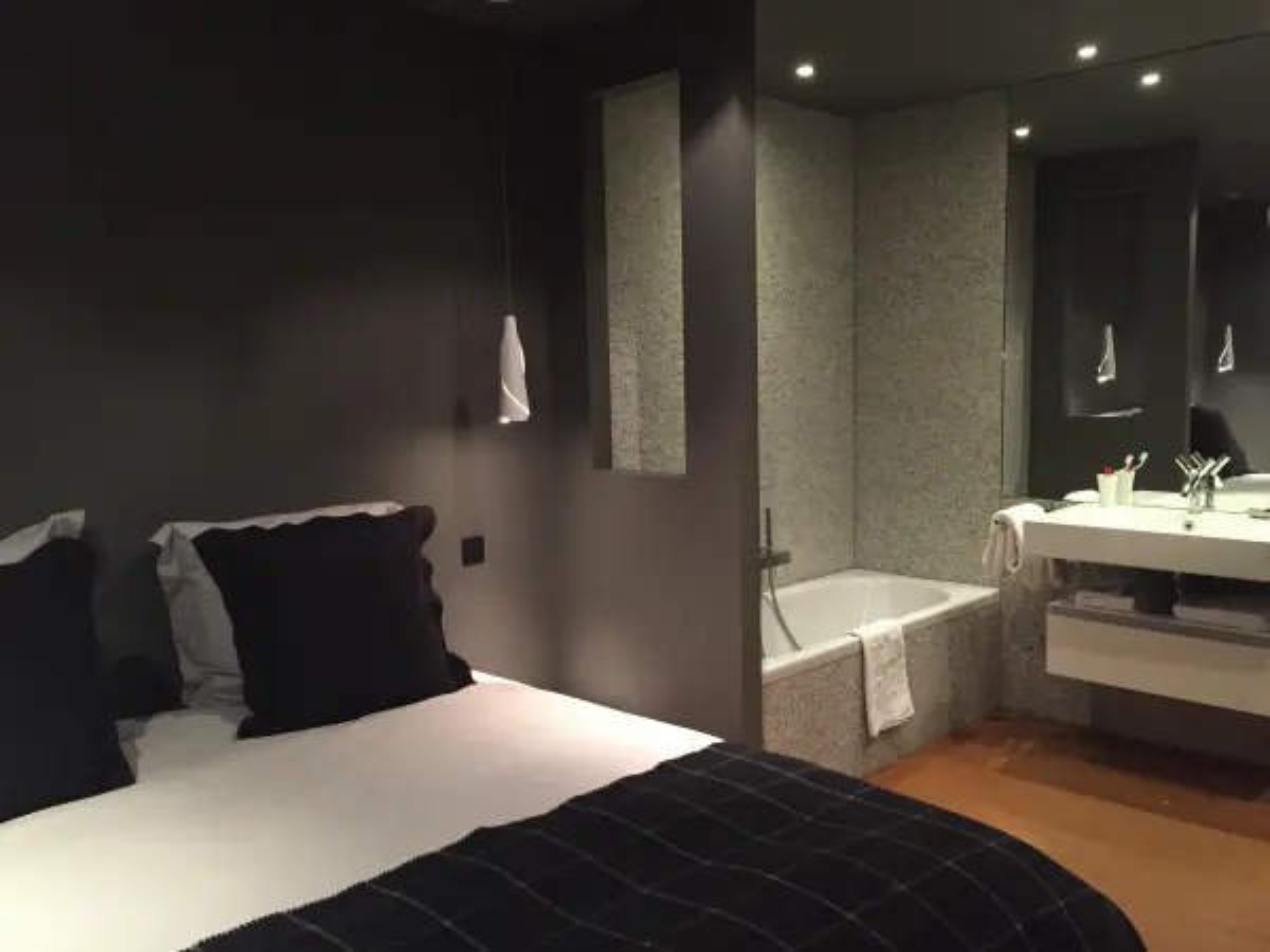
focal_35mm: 29
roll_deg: +1.7
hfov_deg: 61.7
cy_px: 476
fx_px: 1064
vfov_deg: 48.2
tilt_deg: -4.8
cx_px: 635
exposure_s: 1/17
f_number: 2.2
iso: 320
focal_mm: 4.15
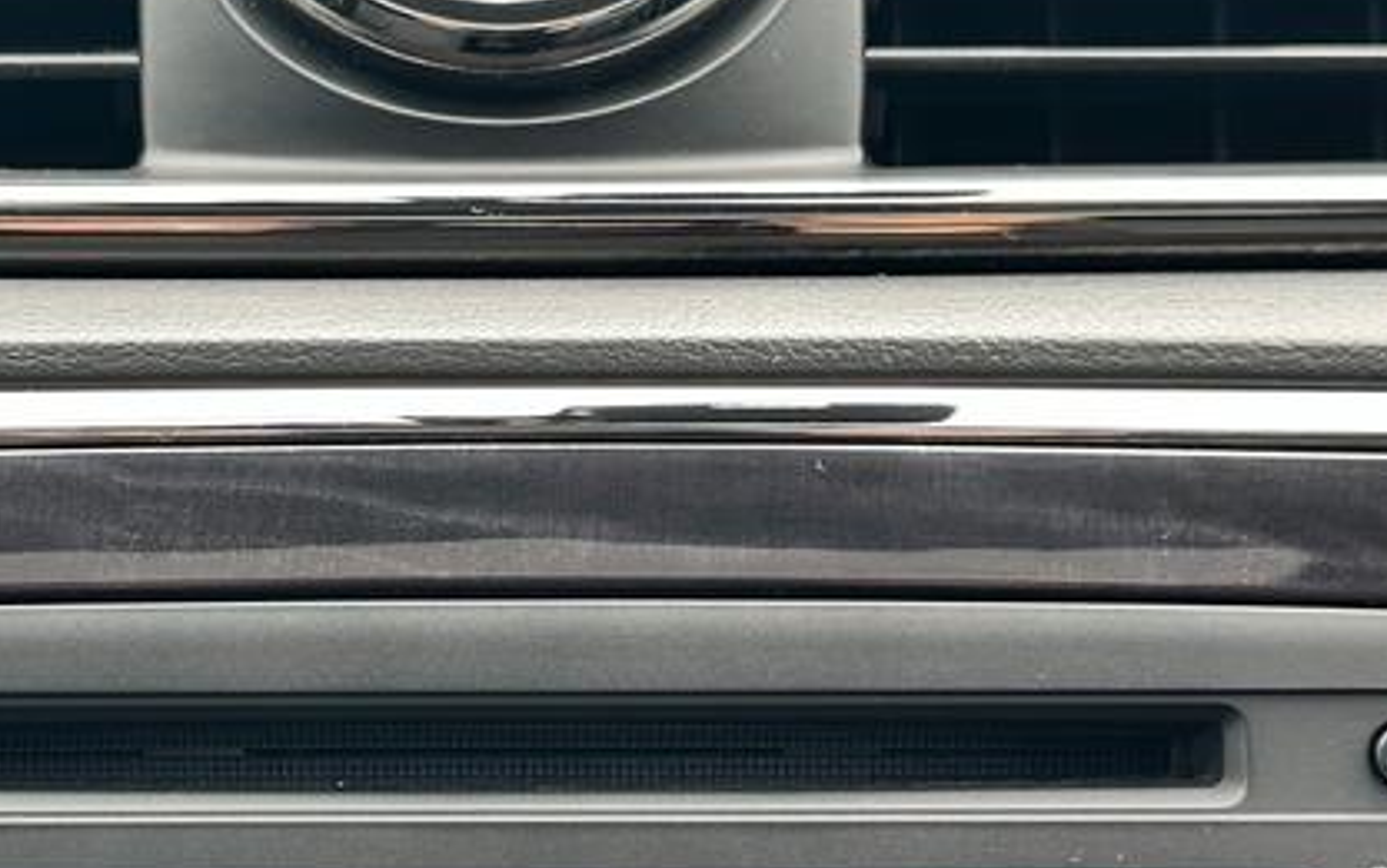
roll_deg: -0.1
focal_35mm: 78
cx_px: 476
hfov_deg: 26.3
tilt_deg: -28.5
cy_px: 642
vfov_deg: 16.7
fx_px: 2950
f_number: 1.78
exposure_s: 1/220
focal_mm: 6.86
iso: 80
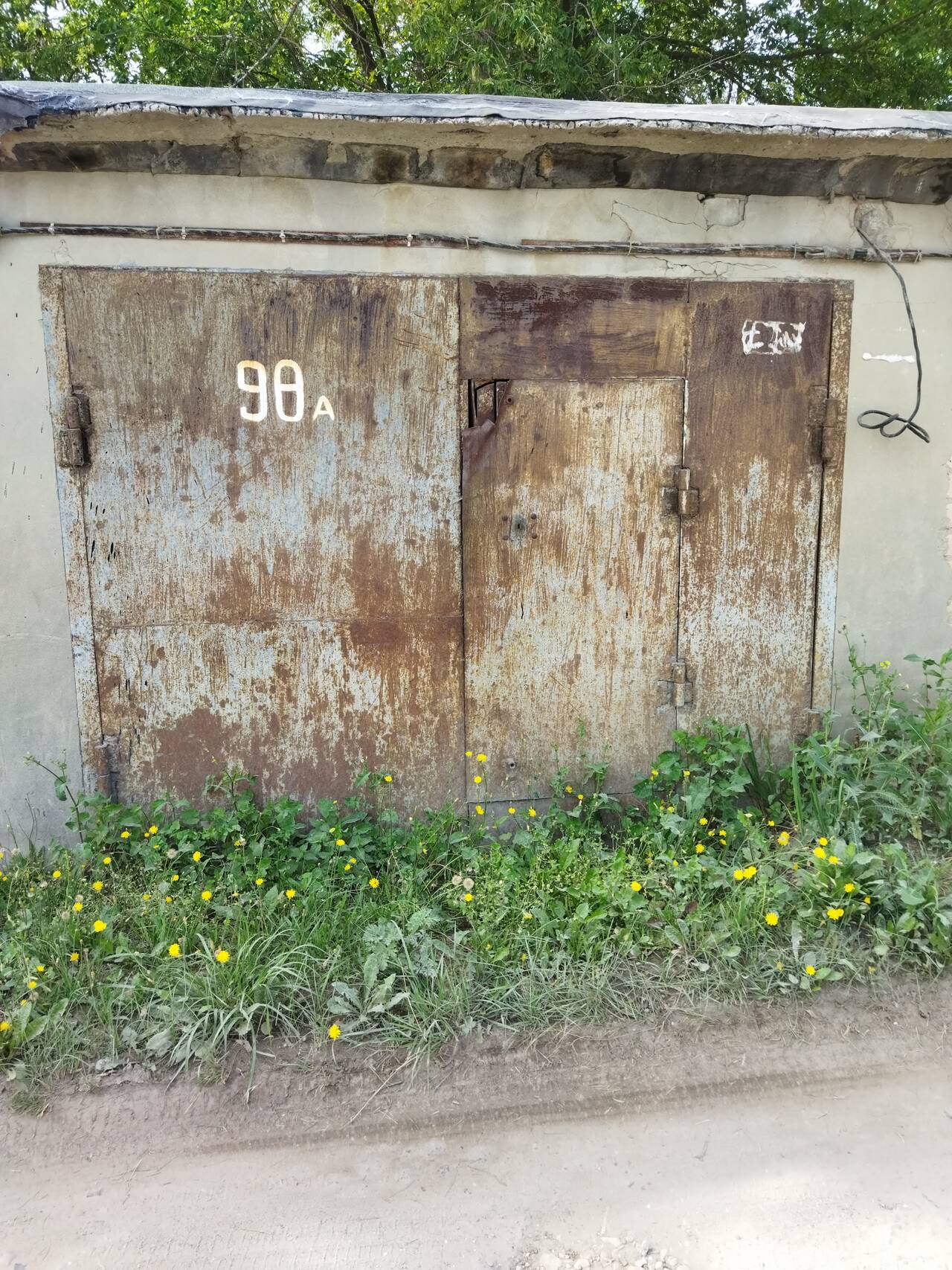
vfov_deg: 65.3
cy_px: 635
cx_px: 476
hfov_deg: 51.3
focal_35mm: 27
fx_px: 990
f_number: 1.79
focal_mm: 4.71
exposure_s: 1/631
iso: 99
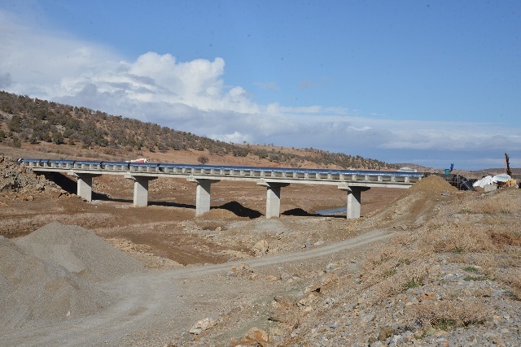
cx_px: 260
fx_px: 796
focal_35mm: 55
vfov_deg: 24.6
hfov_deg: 36.2
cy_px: 174
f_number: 16
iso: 640
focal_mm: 55
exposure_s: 1/1000
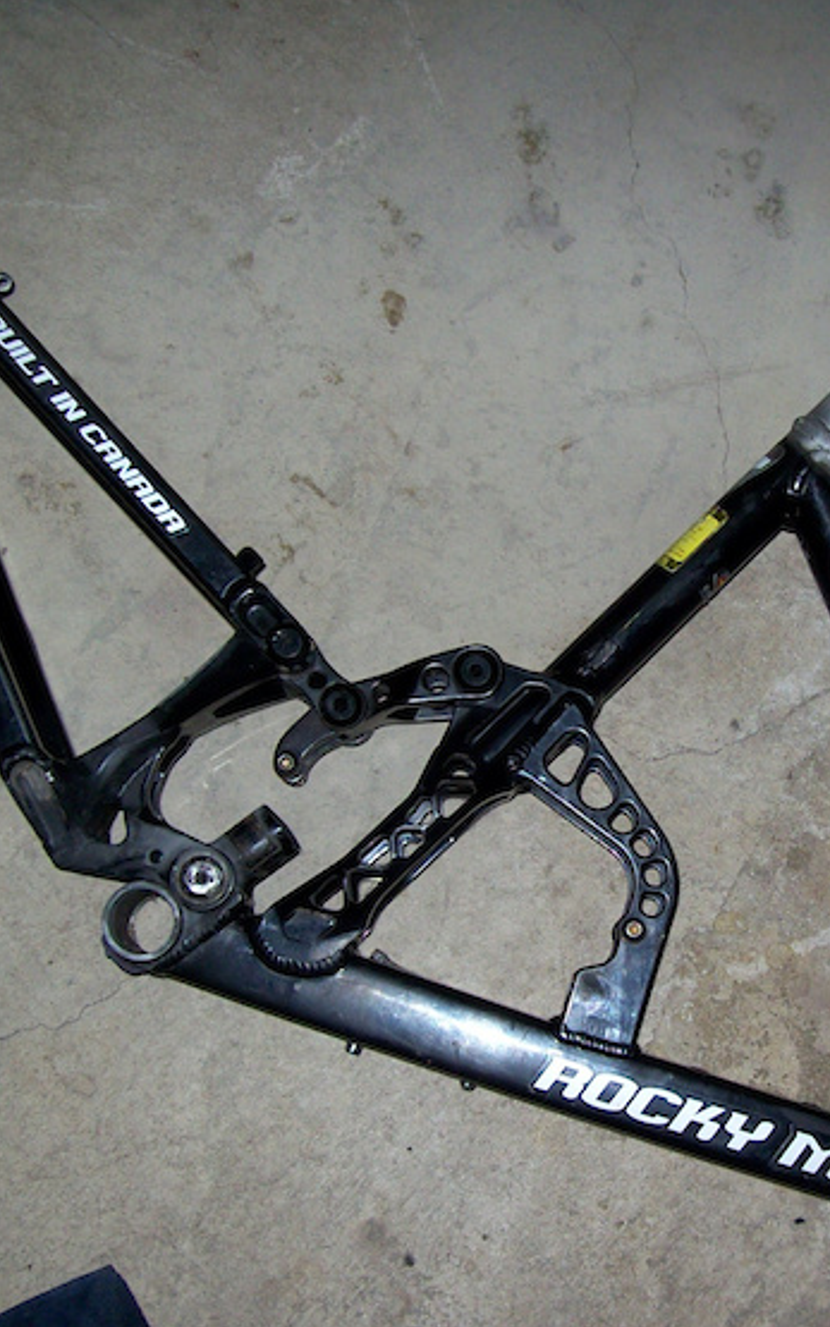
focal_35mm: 55
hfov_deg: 23.2
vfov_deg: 36.9
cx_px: 660
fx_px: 1990
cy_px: 709
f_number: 2.7
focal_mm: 6
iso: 80
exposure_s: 1/64
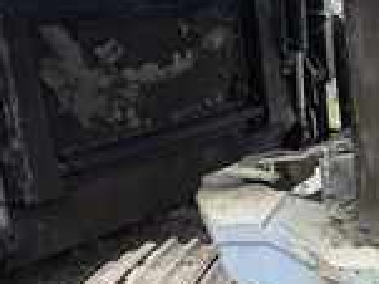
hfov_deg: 24.4
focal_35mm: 69
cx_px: 499
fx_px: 755
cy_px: 234
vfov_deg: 21.0
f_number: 1.6
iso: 50
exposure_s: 1/353
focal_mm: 5.1
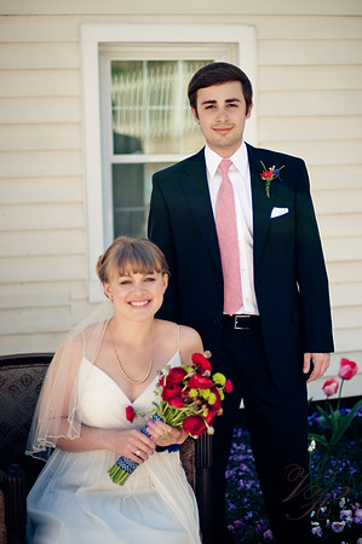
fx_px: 756
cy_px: 272
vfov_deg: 39.6
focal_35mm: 50
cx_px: 181
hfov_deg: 26.9
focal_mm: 50
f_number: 1.4
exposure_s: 1/2000
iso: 200
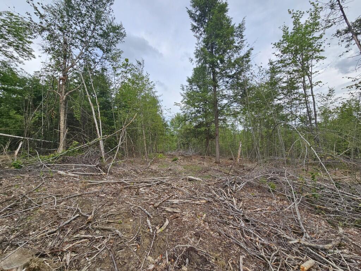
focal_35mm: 13
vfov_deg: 89.9
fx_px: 136
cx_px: 180
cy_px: 136
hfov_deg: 106.2
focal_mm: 2.2
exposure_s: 1/740
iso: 50
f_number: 2.2
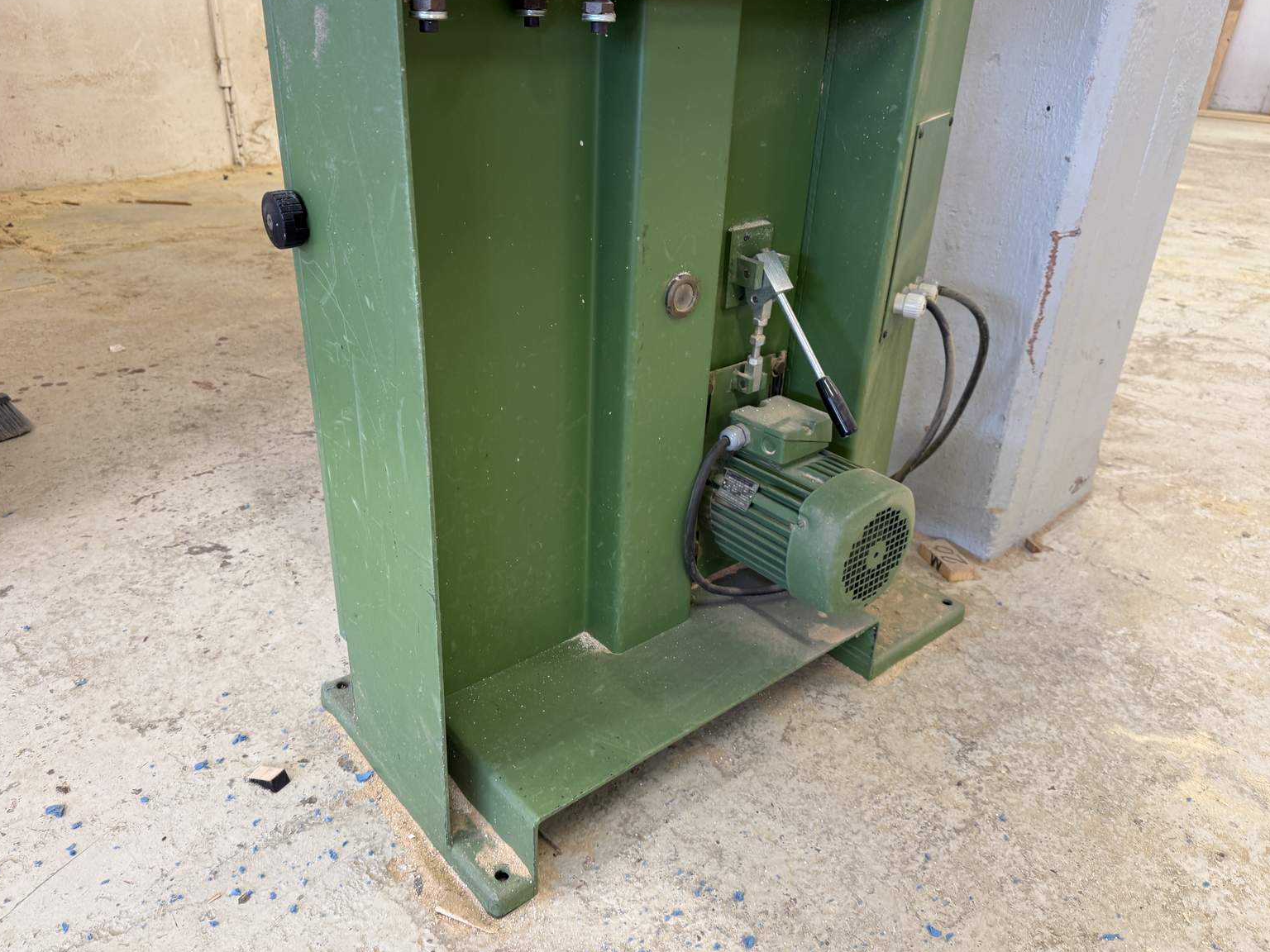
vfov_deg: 54.9
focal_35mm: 25
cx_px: 612
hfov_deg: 69.4
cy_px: 458
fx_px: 917
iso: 100
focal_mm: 6.76
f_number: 1.78
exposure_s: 1/50
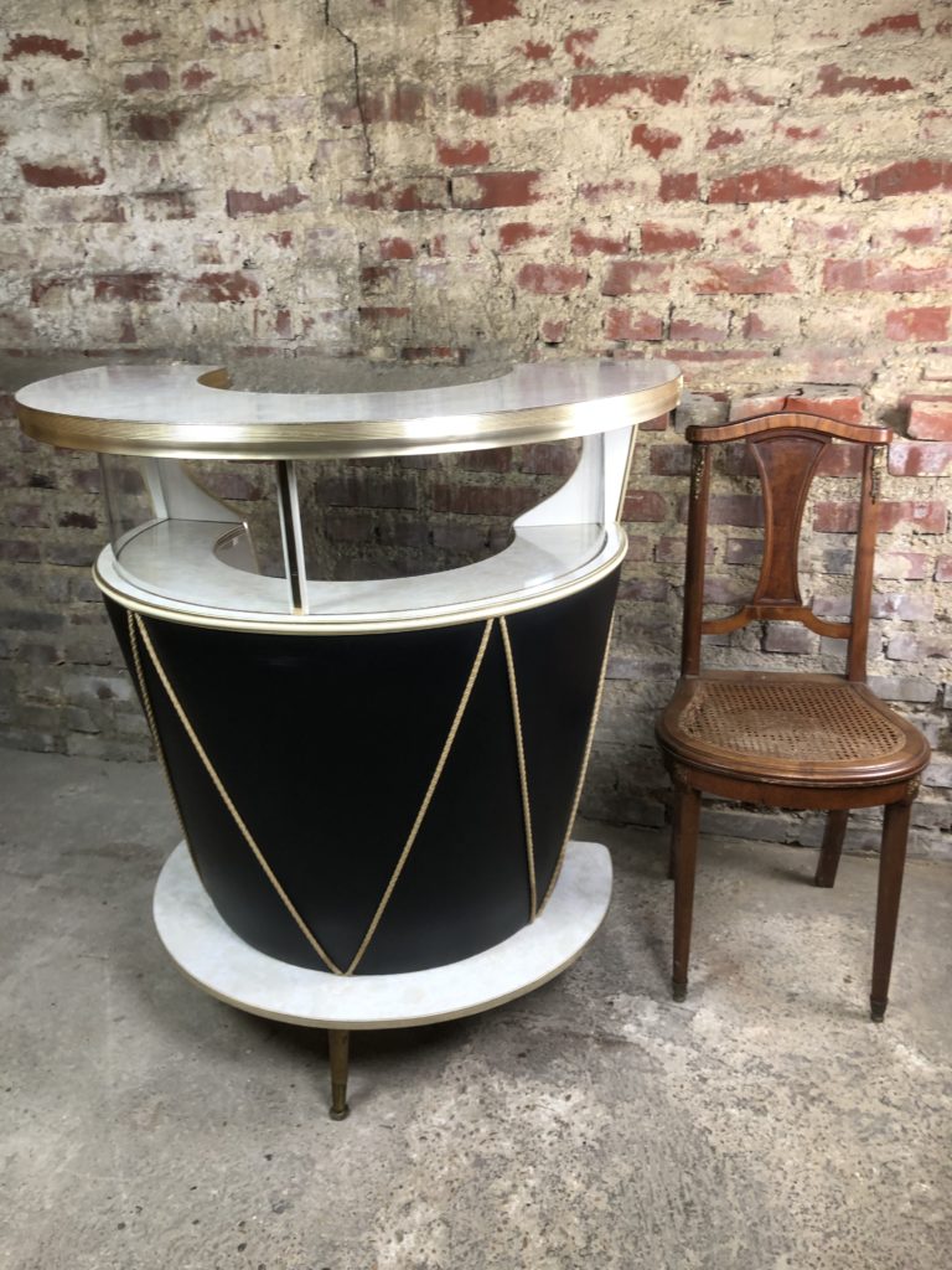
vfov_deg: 63.4
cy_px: 635
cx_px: 476
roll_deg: +2.3
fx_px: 1027
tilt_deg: -18.1
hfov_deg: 49.7
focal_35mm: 28
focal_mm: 4
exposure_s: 1/20
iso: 40
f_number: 1.8
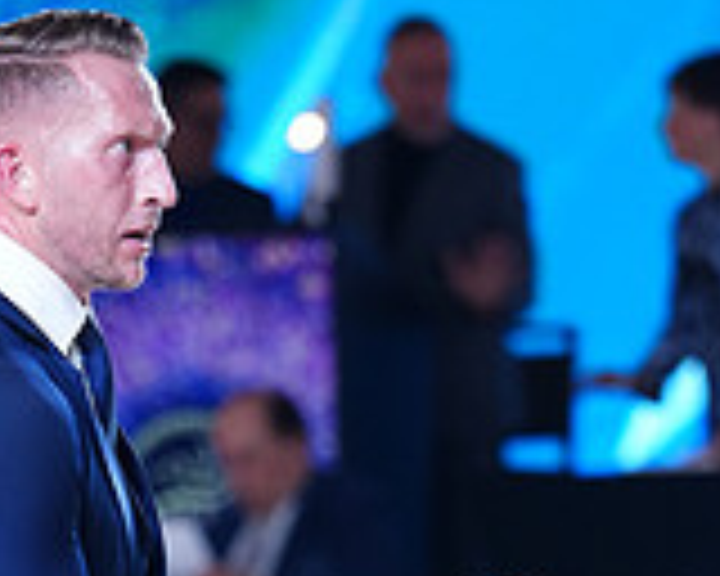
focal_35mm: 481
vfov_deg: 3.2
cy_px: 1004
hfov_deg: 4.0
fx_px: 10250
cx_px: 205
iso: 1250
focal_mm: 141
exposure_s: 1/640
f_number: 2.8
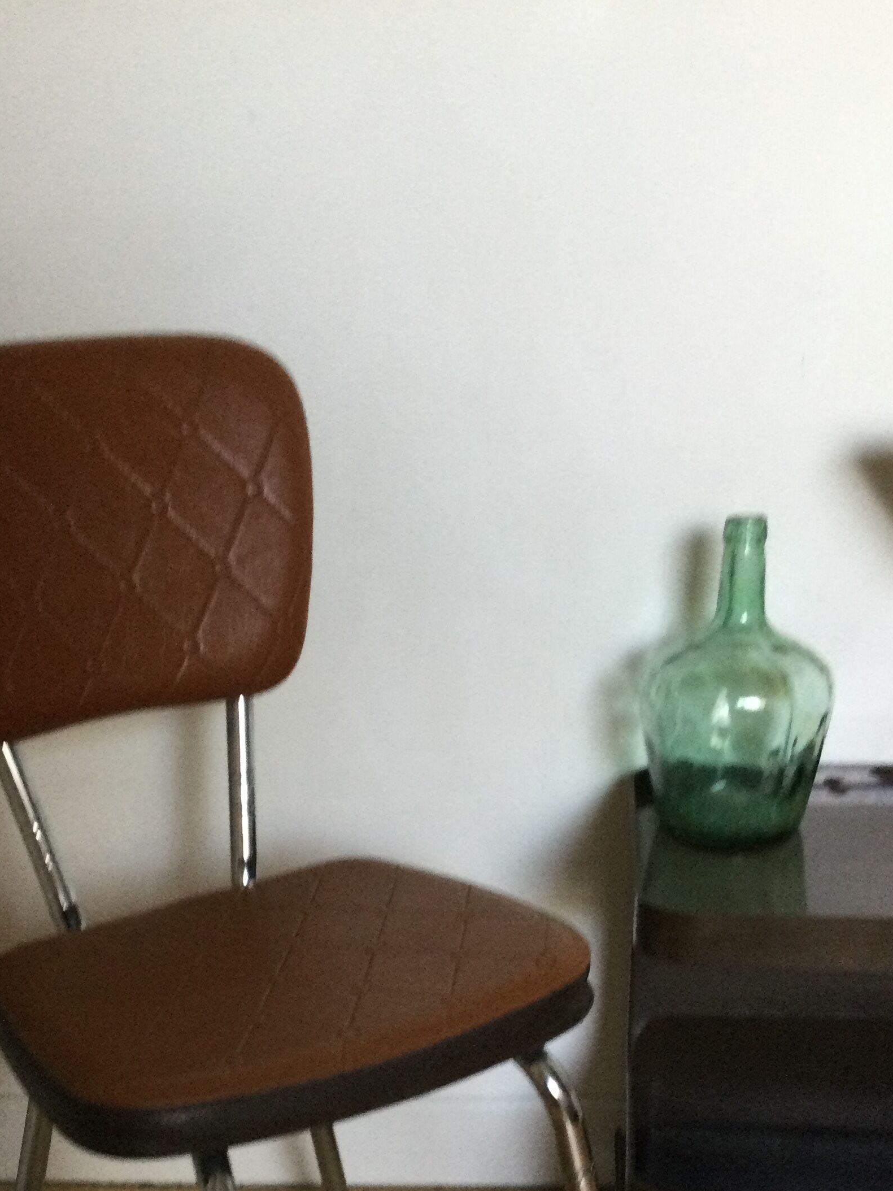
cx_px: 392
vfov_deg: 38.7
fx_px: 1651
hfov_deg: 30.2
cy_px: 885
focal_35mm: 48
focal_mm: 3.3
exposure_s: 1/33
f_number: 2.4
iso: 125
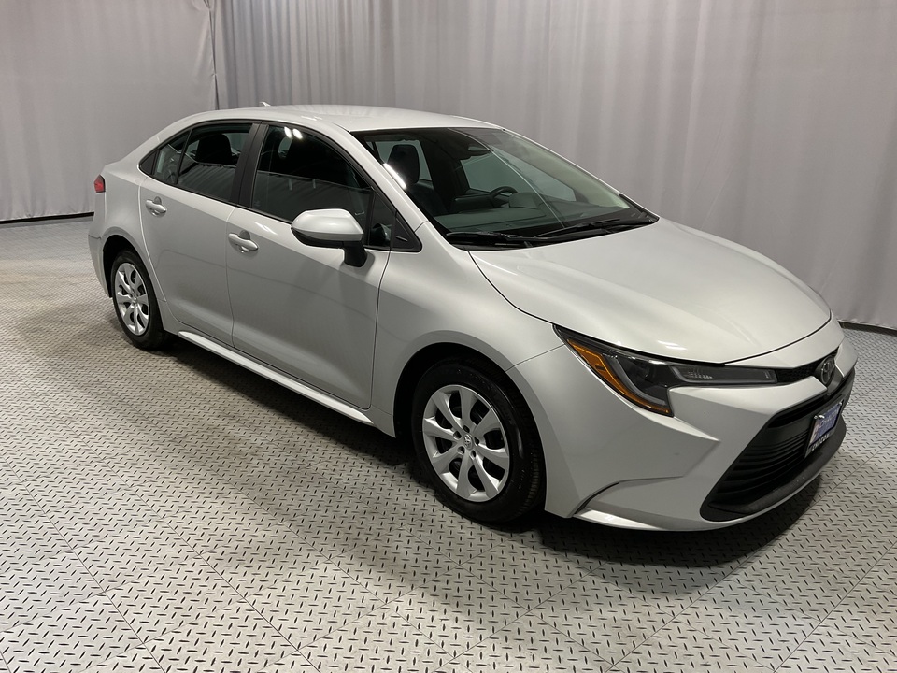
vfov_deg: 48.2
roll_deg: -3.2
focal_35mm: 29
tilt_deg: -18.2
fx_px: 751
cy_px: 336
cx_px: 448
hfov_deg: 61.7
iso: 40
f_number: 1.8
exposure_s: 1/60
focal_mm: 3
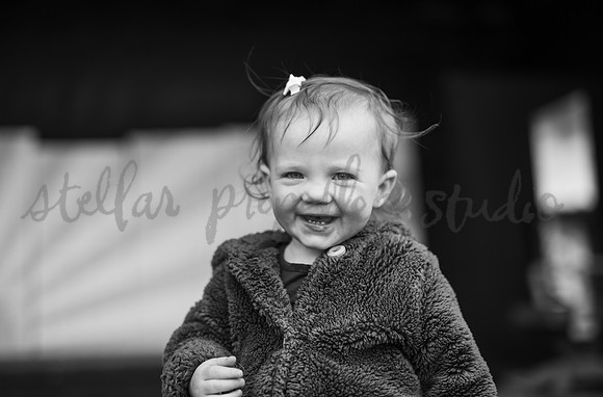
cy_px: 183
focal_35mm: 54
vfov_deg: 25.1
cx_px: 281
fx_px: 893
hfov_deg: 37.3
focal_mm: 50
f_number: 1.8
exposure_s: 1/400
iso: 250
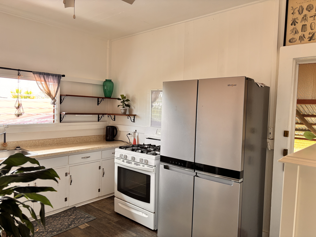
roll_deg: -1.9
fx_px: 237
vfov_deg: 53.1
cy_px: 118
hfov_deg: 67.3
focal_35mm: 26
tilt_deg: -2.9
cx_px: 158
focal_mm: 5.96
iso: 125
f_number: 1.6
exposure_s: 1/117
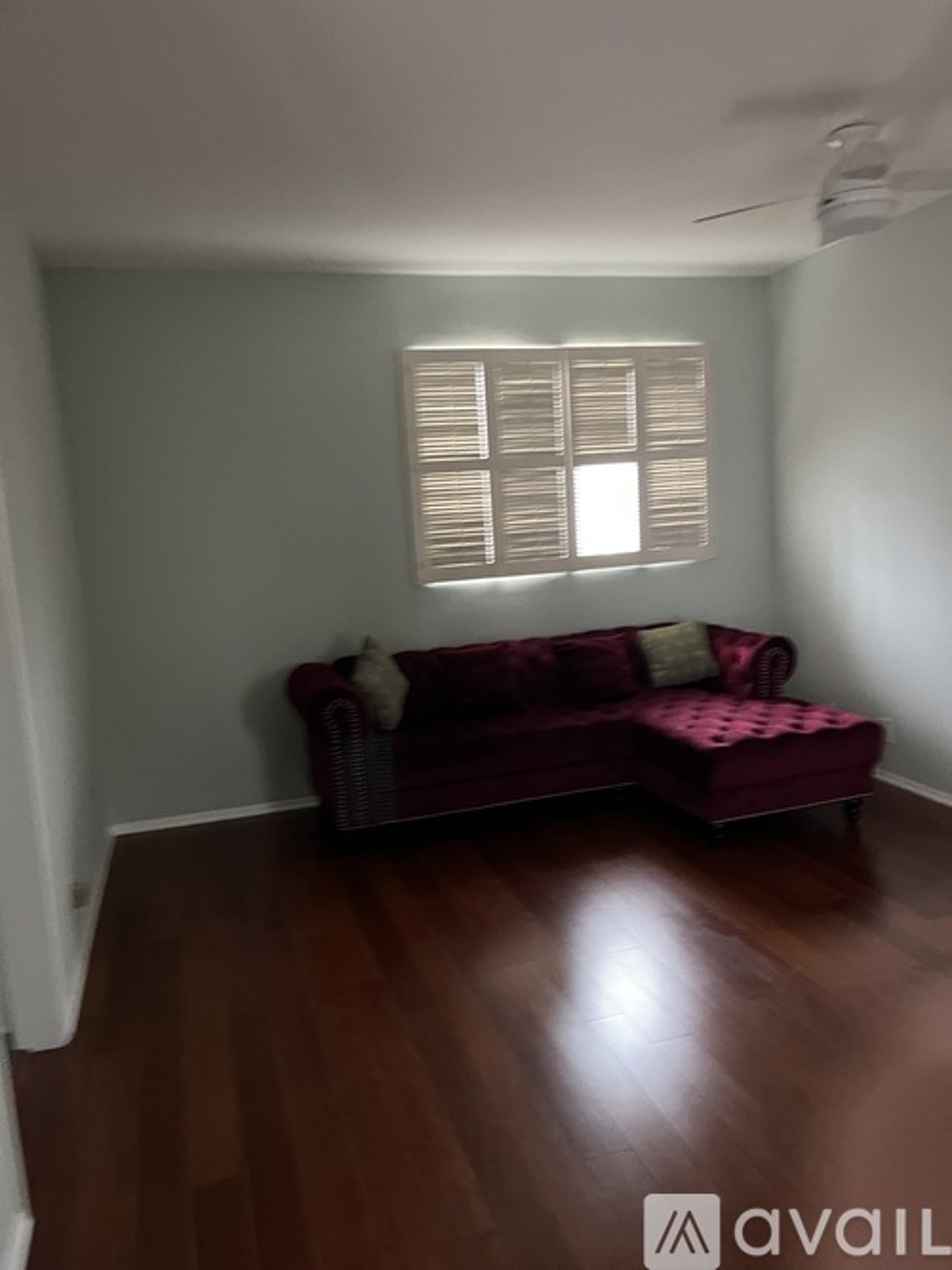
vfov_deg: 67.3
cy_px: 635
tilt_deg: -5.6
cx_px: 476
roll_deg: +4.5
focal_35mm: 26
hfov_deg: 53.0
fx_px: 954
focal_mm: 5.1
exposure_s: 1/30
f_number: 1.6
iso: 500
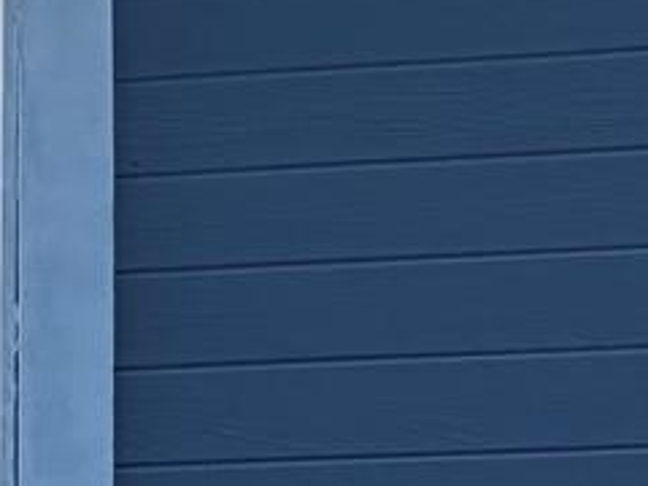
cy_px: 999
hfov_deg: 9.3
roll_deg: -1.0
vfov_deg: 8.7
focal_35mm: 160
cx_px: -1418
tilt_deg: +3.8
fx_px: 2995
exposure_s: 1/1456
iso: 80
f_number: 1.78
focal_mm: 6.76
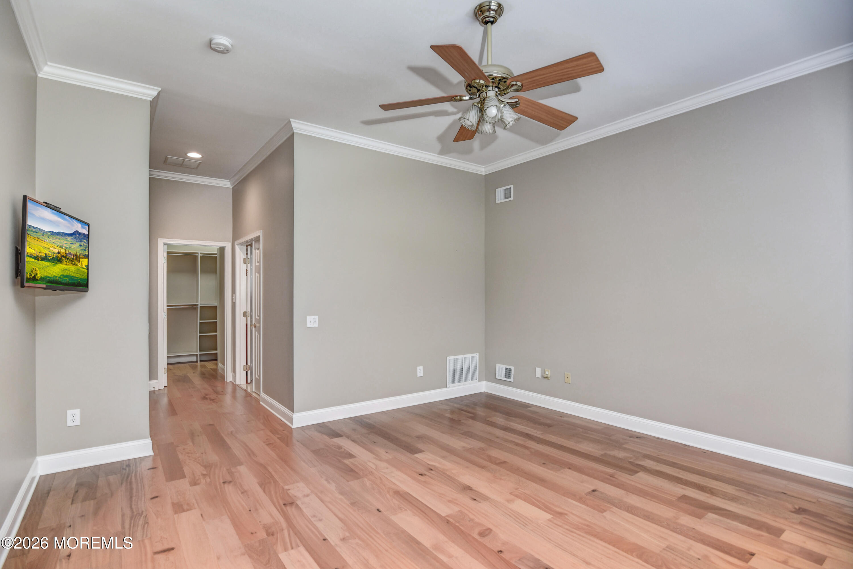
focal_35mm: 17
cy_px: 284
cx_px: 426
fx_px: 403
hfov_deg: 93.3
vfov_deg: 70.5
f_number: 5.6
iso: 320
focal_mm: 17
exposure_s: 1/30
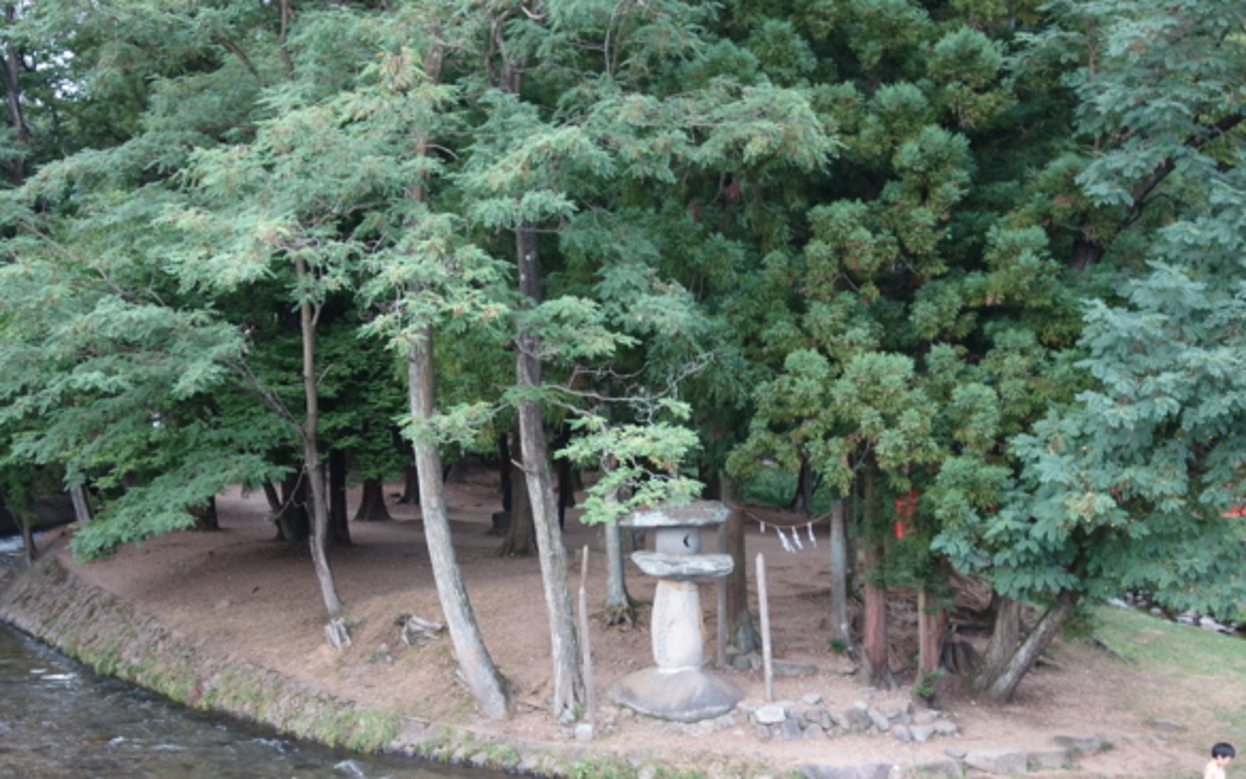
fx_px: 1325
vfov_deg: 32.8
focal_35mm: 39
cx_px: 483
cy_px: 422
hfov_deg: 50.0
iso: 320
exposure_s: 1/250
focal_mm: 10.4
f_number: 2.2
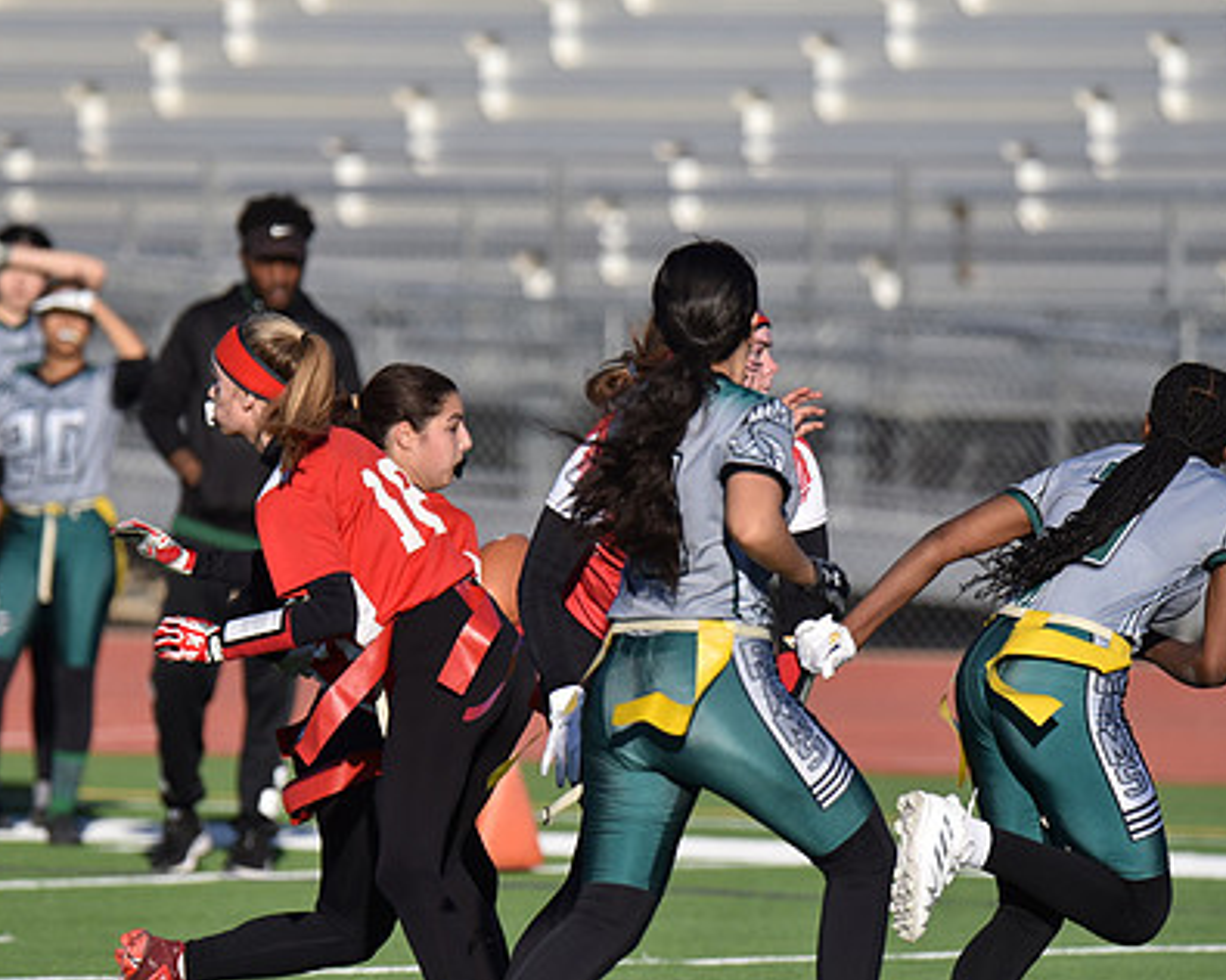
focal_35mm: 579
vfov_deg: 2.7
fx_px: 21009
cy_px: 563
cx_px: 556
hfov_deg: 3.3
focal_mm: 420
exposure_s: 1/4000
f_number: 6
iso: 560
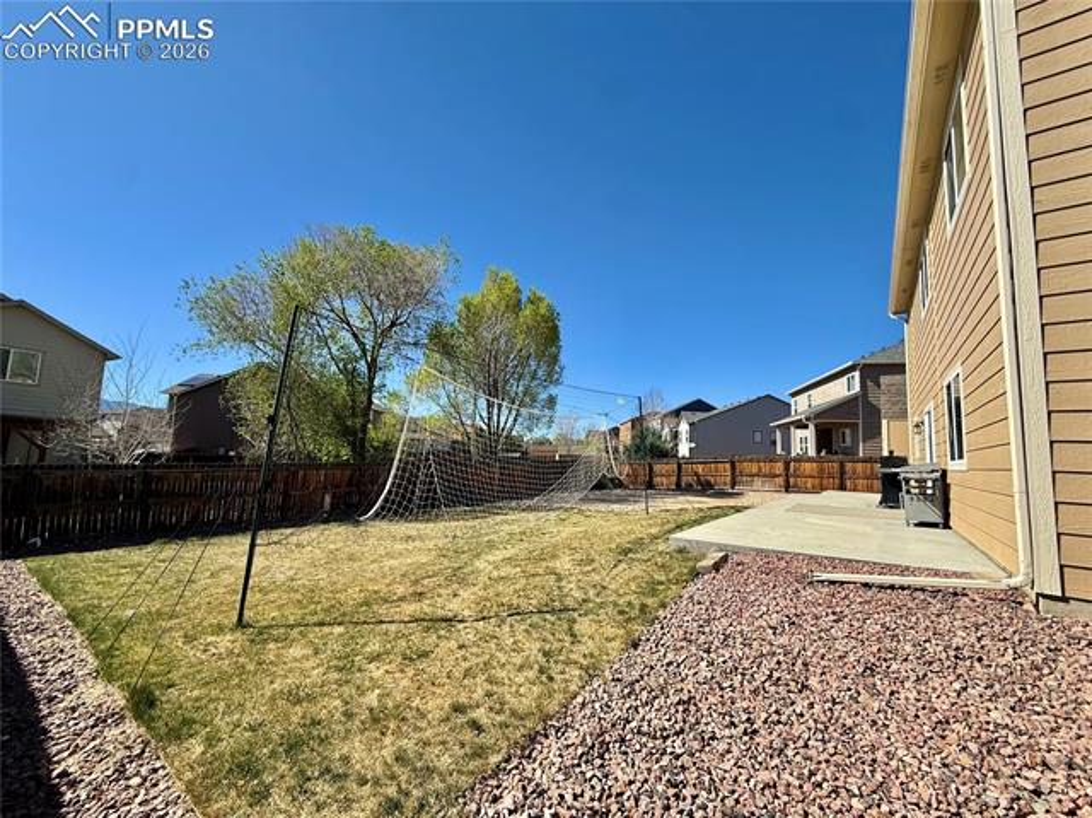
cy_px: 409
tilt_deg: +6.7
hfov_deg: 102.1
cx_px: 546
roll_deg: -1.5
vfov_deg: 85.6
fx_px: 441
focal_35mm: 14
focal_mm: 2.22
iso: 50
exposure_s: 1/1848
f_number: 2.2
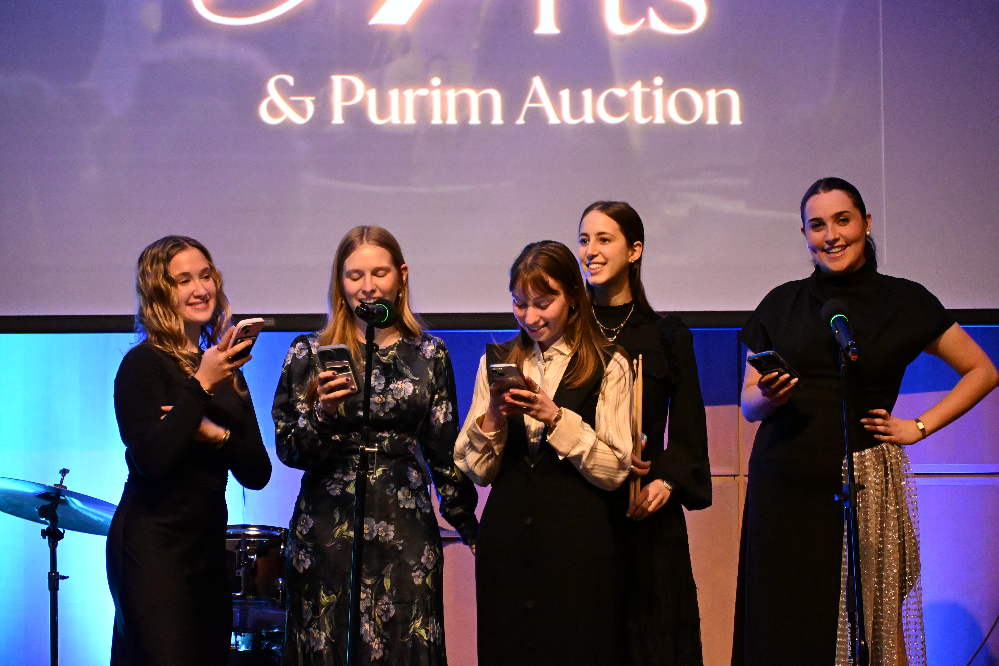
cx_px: 500
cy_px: 333
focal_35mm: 116
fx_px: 3205
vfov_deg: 11.9
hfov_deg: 17.7
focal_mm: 77
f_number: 5.3
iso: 10000
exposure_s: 1/125
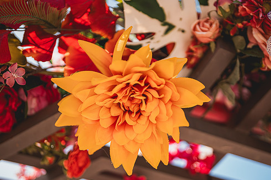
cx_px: 148
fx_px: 444
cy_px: 102
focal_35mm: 59
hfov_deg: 33.9
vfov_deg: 23.0
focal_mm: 50
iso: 50
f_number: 1.2
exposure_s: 1/1600
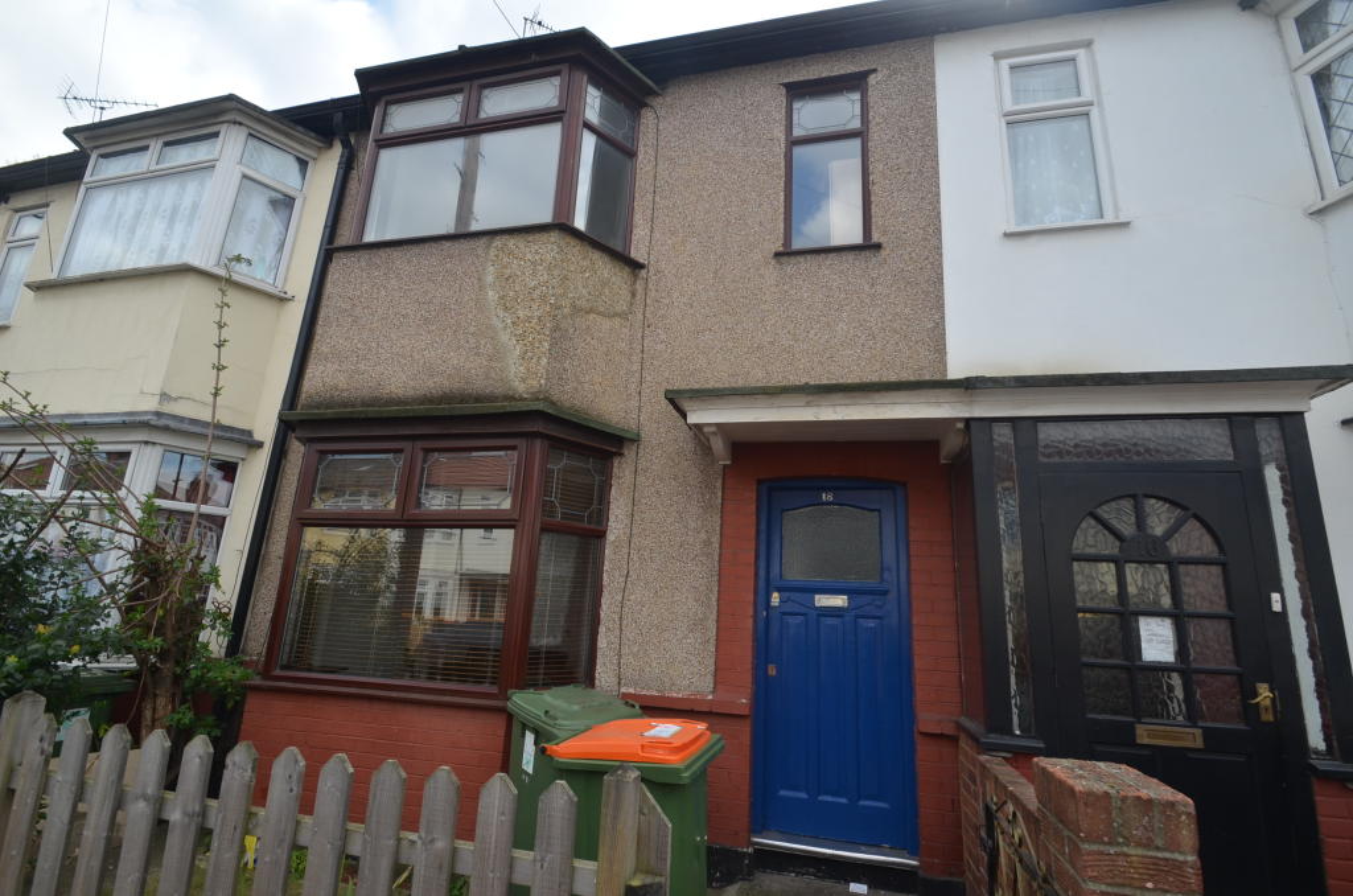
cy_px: 448
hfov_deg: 95.1
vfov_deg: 71.8
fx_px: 619
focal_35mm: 16
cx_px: 676
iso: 200
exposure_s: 1/250
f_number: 8
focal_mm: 11
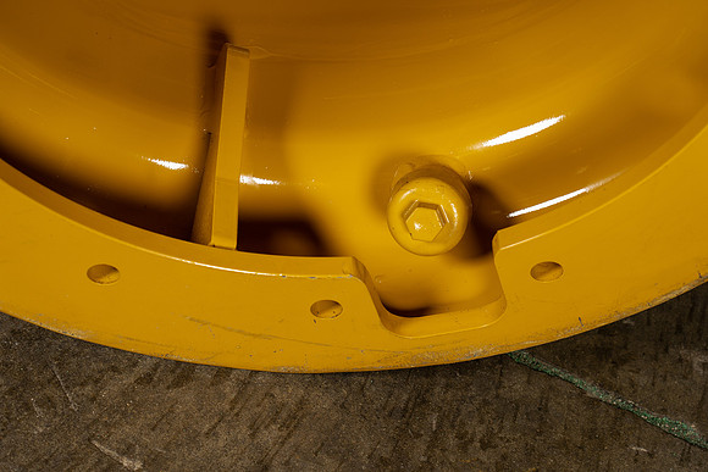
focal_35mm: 89
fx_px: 1751
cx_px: 354
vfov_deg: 15.4
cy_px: 236
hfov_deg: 22.9
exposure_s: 1/100
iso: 800
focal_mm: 89
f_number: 5.6
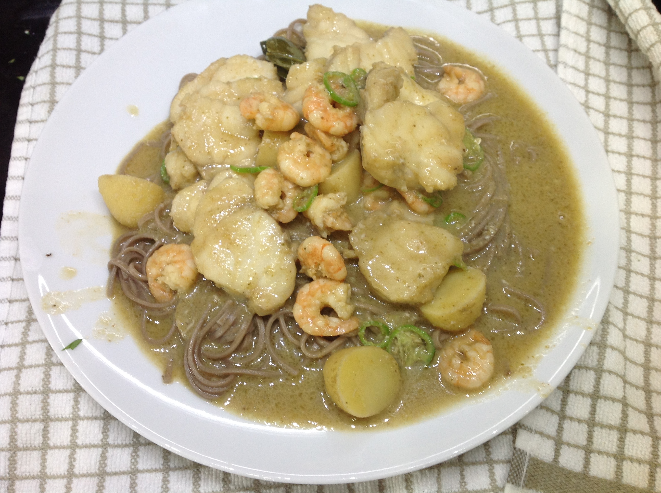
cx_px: 330
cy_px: 246
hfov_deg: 52.7
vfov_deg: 40.6
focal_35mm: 35
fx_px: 667
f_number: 2.4
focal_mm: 4.28
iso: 80
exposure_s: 1/24
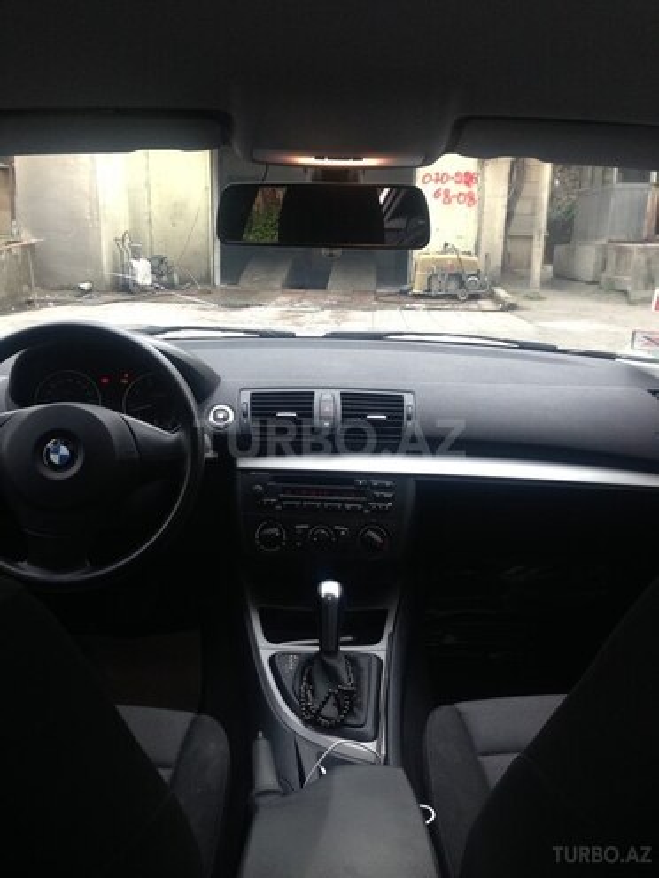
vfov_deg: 55.4
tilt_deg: -10.0
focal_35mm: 33
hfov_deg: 42.9
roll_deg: -2.2
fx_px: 838
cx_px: 330
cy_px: 439
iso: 125
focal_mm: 4.12
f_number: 2.4
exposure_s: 1/120
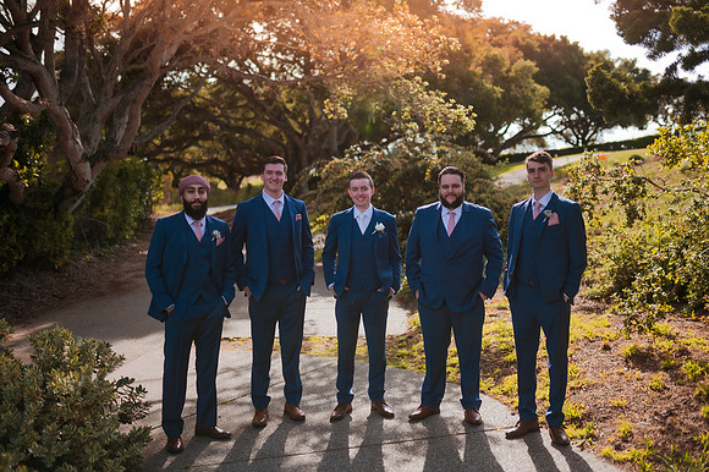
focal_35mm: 35
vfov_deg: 37.8
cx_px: 354
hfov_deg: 54.5
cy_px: 236
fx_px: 689
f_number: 1.4
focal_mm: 35
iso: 320
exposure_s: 1/6400
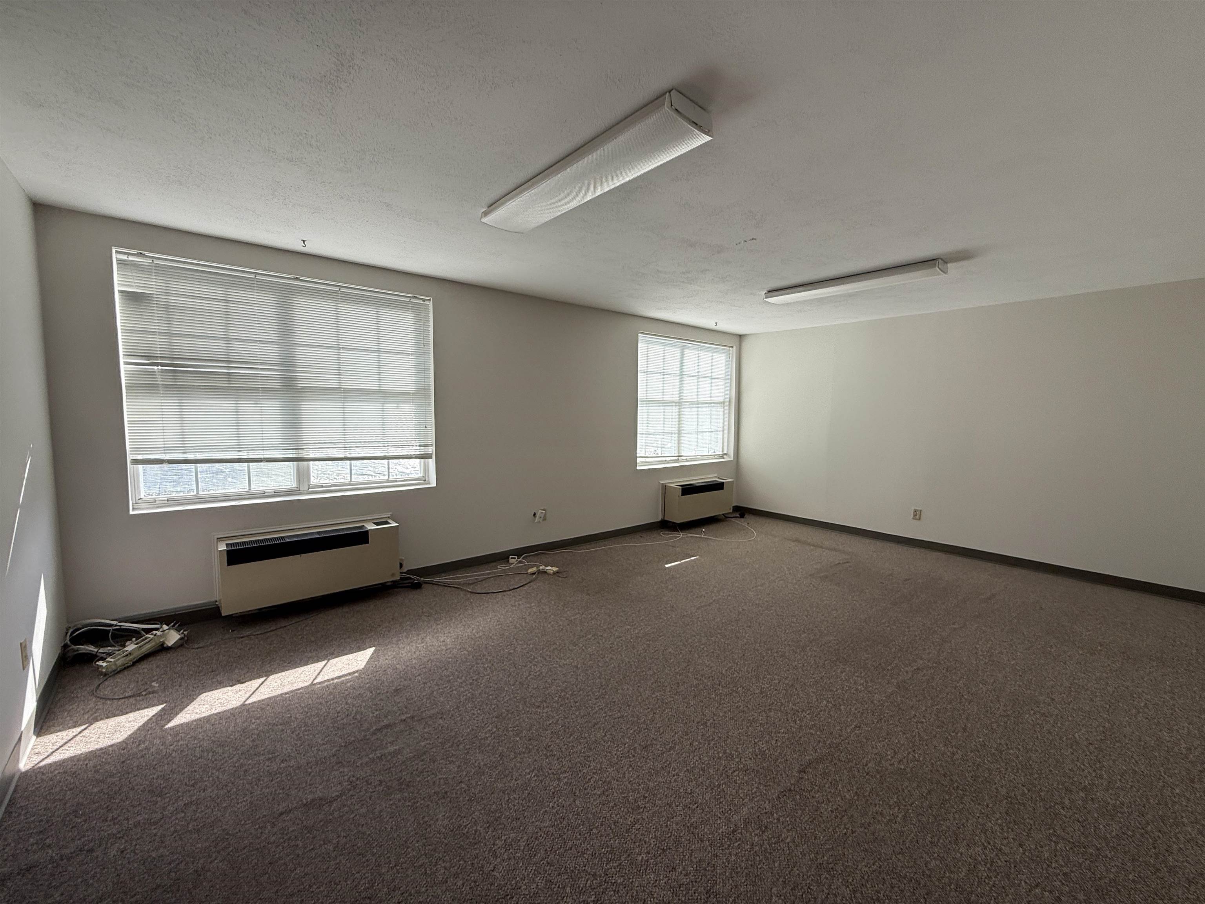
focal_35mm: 14
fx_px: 487
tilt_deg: -4.8
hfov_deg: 102.1
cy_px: 452
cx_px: 602
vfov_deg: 85.7
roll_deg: -1.4
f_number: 2.2
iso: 64
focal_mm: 2.22
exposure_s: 1/313
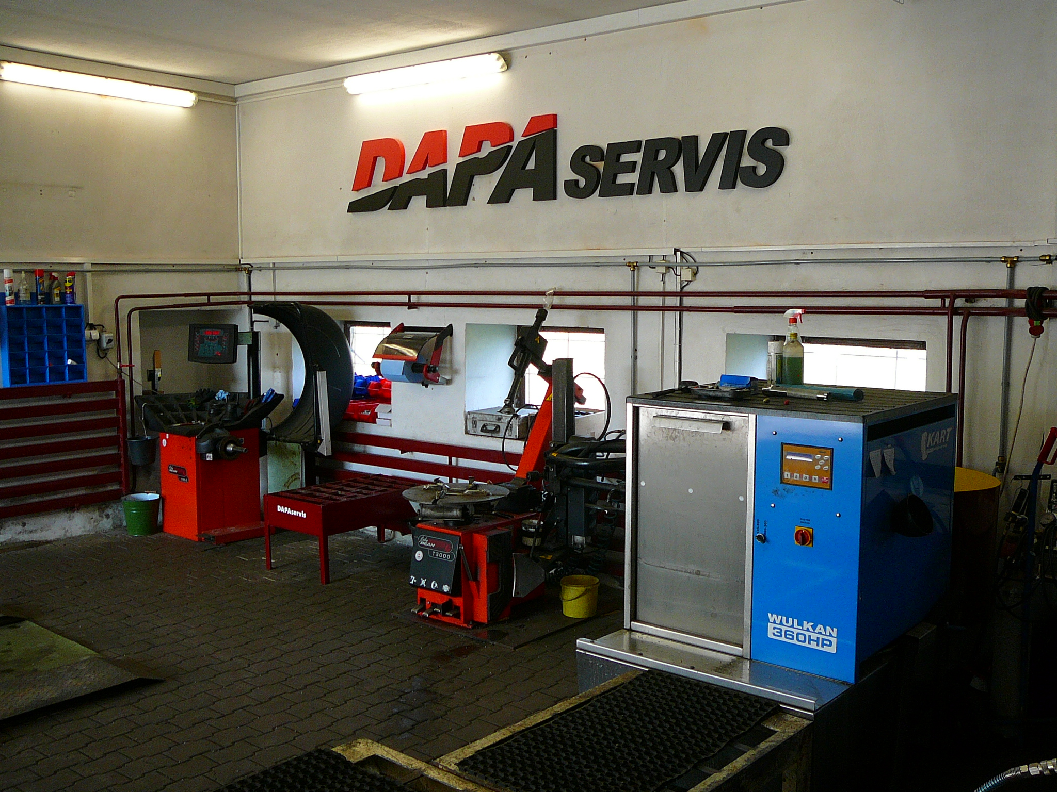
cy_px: 396
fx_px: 1069
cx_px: 528
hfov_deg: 52.6
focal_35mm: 35
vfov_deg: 40.7
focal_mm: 5.2
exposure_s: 1/60
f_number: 2.8
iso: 80
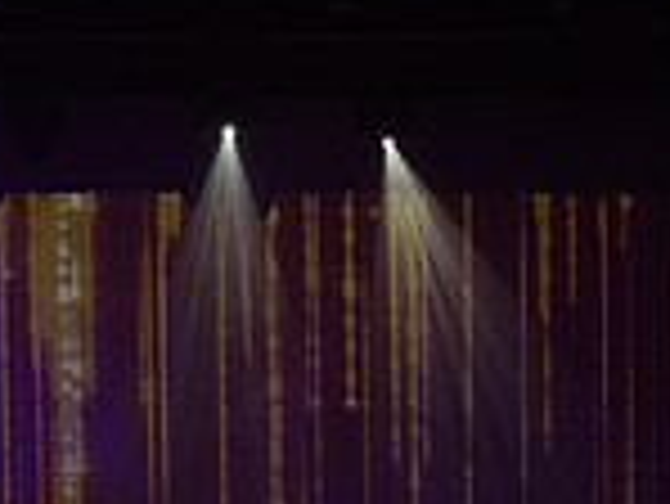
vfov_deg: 12.7
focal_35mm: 113
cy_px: 637
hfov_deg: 17.3
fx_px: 2189
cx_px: 181
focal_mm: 24
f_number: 3.5
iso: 1000
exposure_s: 1/60
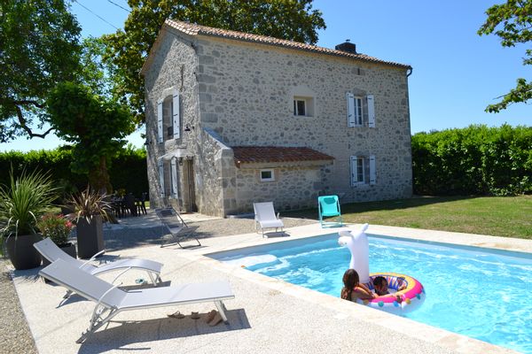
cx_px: 266
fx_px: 399
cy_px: 177
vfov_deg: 47.9
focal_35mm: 27
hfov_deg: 67.4
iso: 100
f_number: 8
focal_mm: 18
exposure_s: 1/250
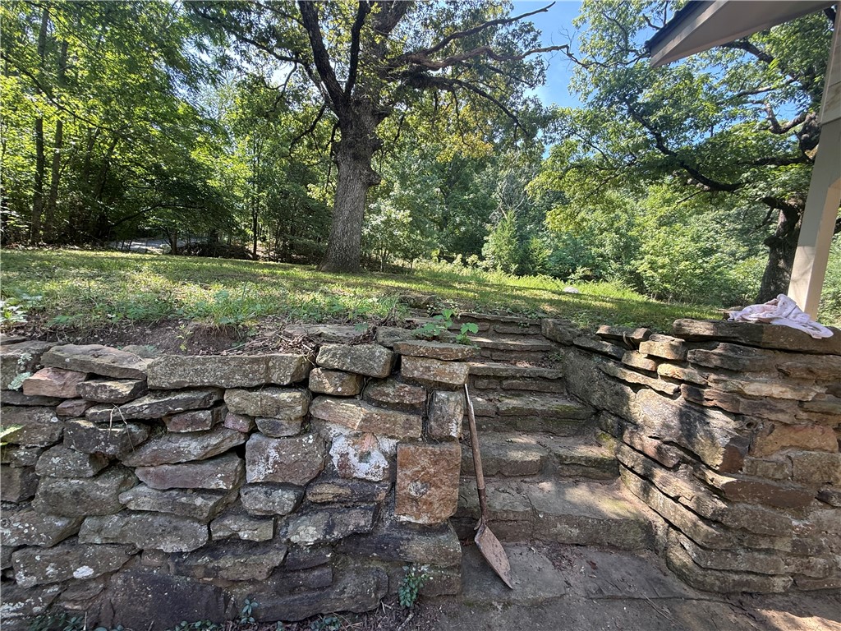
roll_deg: -5.9
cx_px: 420
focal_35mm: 14
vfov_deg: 85.7
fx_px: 340
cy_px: 316
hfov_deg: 102.1
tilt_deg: -4.5
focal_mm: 2.22
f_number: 2.2
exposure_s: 1/99
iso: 40
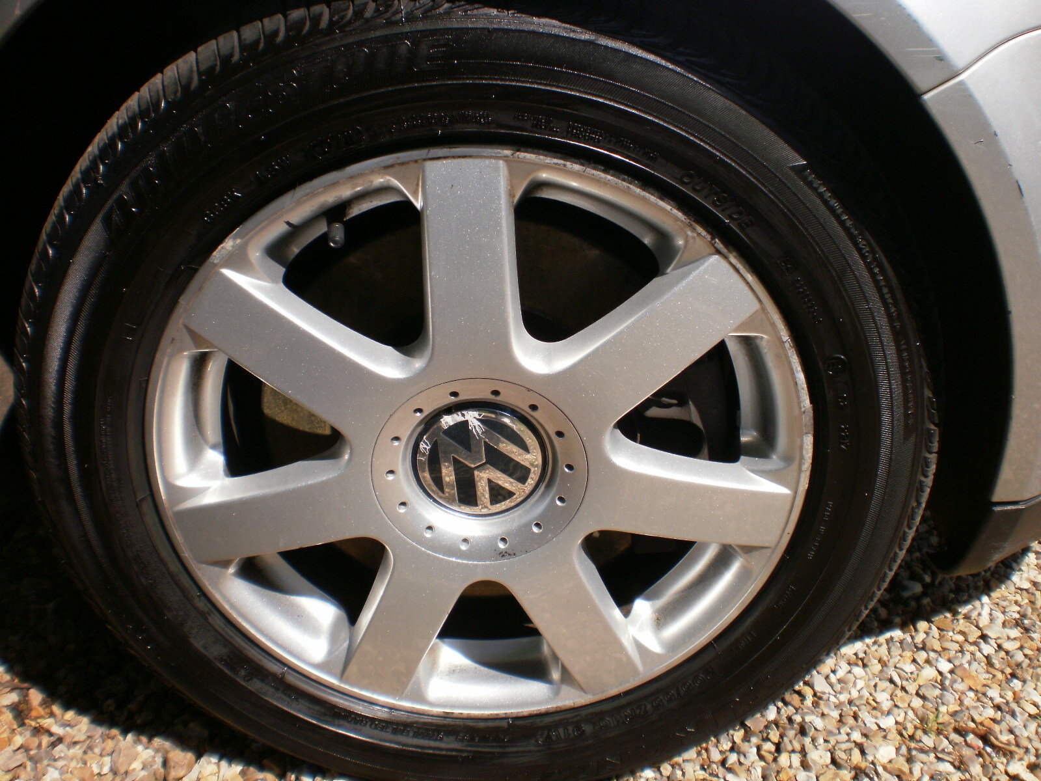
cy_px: 390
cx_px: 520
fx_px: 1083
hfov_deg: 51.4
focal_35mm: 36
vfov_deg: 39.7
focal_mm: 6.3
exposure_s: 1/500
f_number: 4.6
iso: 100
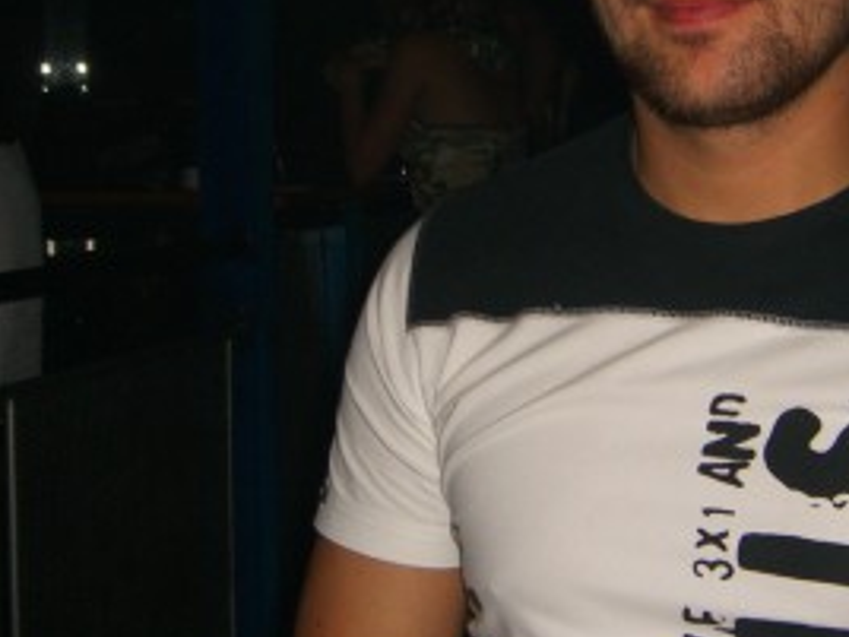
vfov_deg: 17.3
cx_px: 485
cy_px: 225
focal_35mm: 85
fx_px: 2085
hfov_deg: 23.0
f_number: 2.8
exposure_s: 1/60
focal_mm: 7.9
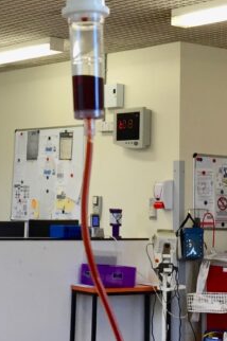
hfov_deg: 14.2
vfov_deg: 20.6
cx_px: 91
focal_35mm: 96
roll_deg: -2.7
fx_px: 910
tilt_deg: +14.0
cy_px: 8
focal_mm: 4.15
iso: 32
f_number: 2.2
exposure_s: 1/33
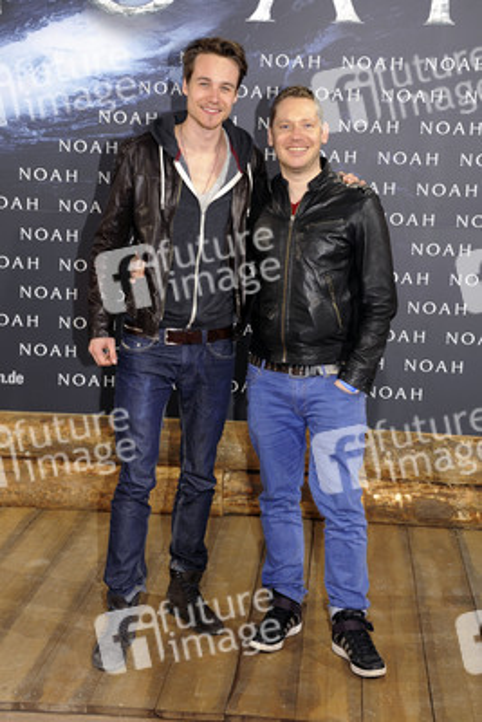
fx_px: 1244
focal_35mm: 62
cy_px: 361
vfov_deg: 32.4
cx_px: 241
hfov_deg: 21.9
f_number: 6.3
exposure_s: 1/125
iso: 800
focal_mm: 62
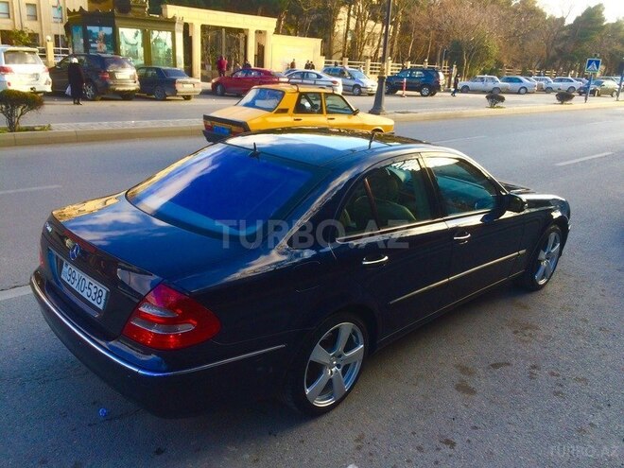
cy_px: 234
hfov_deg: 61.7
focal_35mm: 29
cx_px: 312
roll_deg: -3.0
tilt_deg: -19.4
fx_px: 523
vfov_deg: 48.2
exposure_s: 1/339
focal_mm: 4.15
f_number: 2.2
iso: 32
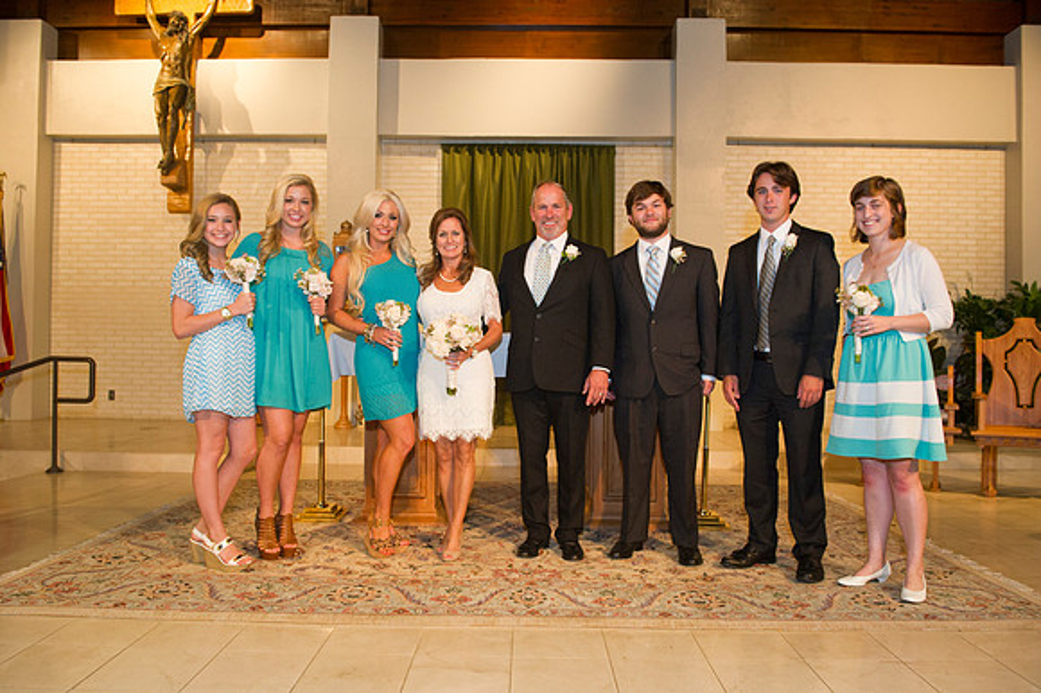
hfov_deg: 67.4
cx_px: 520
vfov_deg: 47.9
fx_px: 780
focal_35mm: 27
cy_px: 346
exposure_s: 1/125
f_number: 5.6
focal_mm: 27
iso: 1250
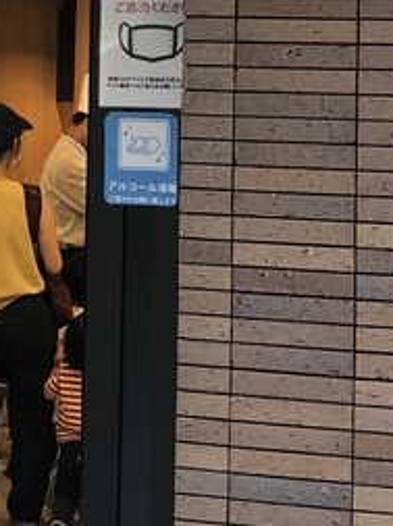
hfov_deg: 10.7
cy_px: -19
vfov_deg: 14.6
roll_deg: -2.3
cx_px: -193
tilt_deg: +5.6
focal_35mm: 133
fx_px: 2018
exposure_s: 1/50
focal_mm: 3.99
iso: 32
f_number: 1.8
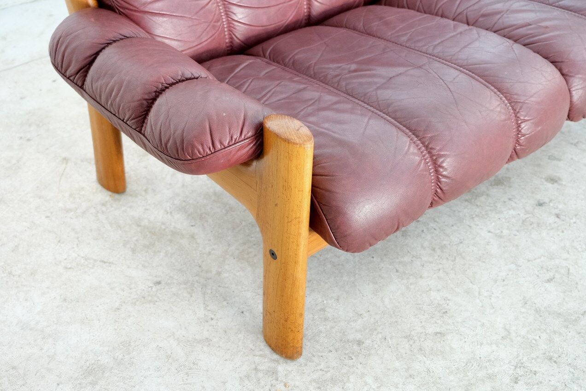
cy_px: 196
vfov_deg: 32.6
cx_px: 293
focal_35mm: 41
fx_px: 667
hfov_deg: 47.4
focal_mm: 27.5
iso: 2500
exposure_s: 1/40
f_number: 4
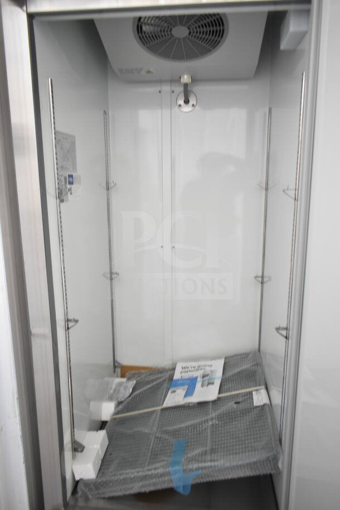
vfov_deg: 67.4
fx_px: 382
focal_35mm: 27
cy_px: 255
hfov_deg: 48.0
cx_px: 170
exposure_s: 1/50
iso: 1600
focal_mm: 18
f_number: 3.5
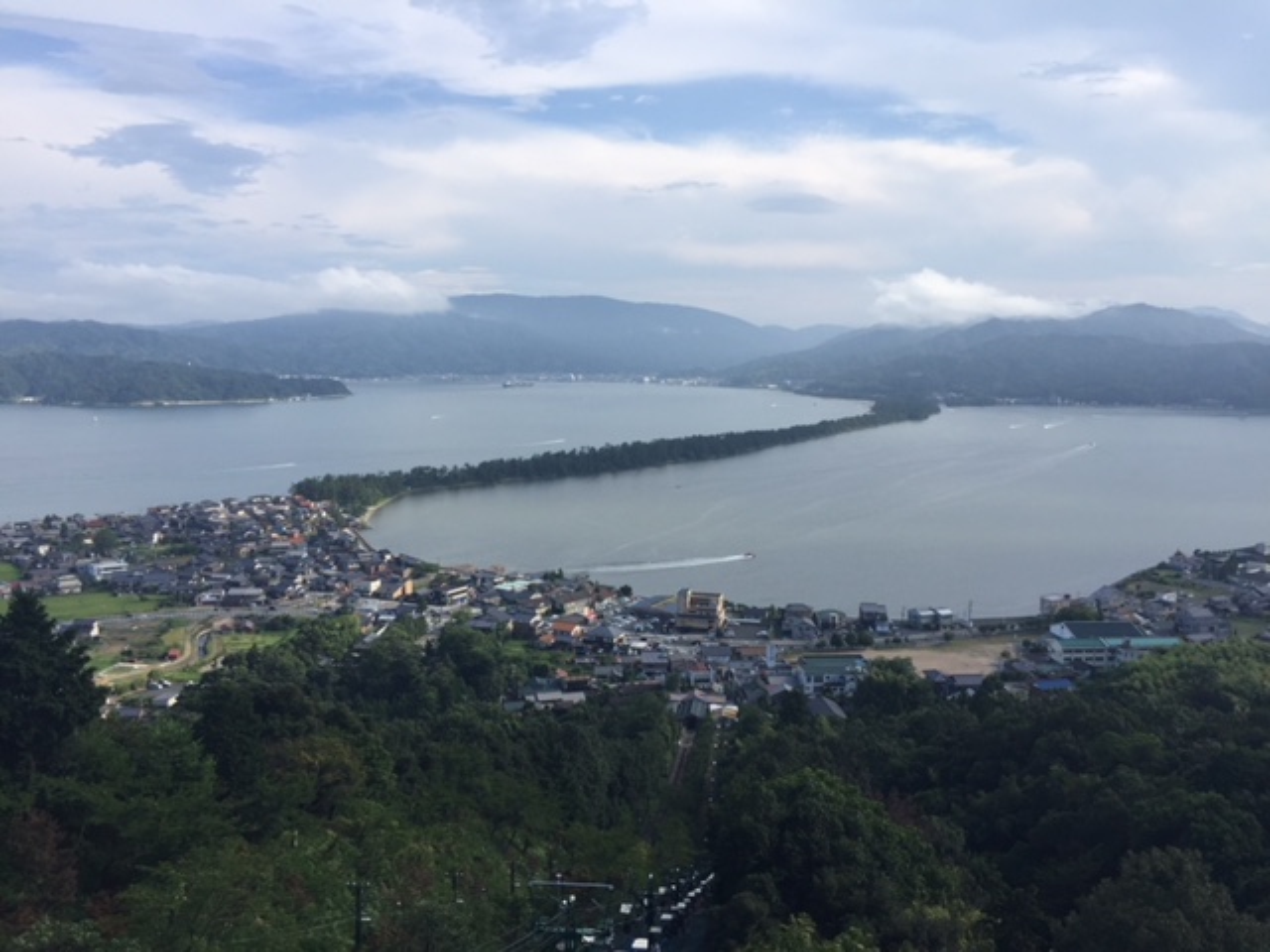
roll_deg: -1.7
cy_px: 476
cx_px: 635
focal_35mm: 29
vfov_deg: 48.2
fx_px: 1064
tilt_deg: -6.4
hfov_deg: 61.7
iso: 32
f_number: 2.2
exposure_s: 1/1522
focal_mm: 4.15
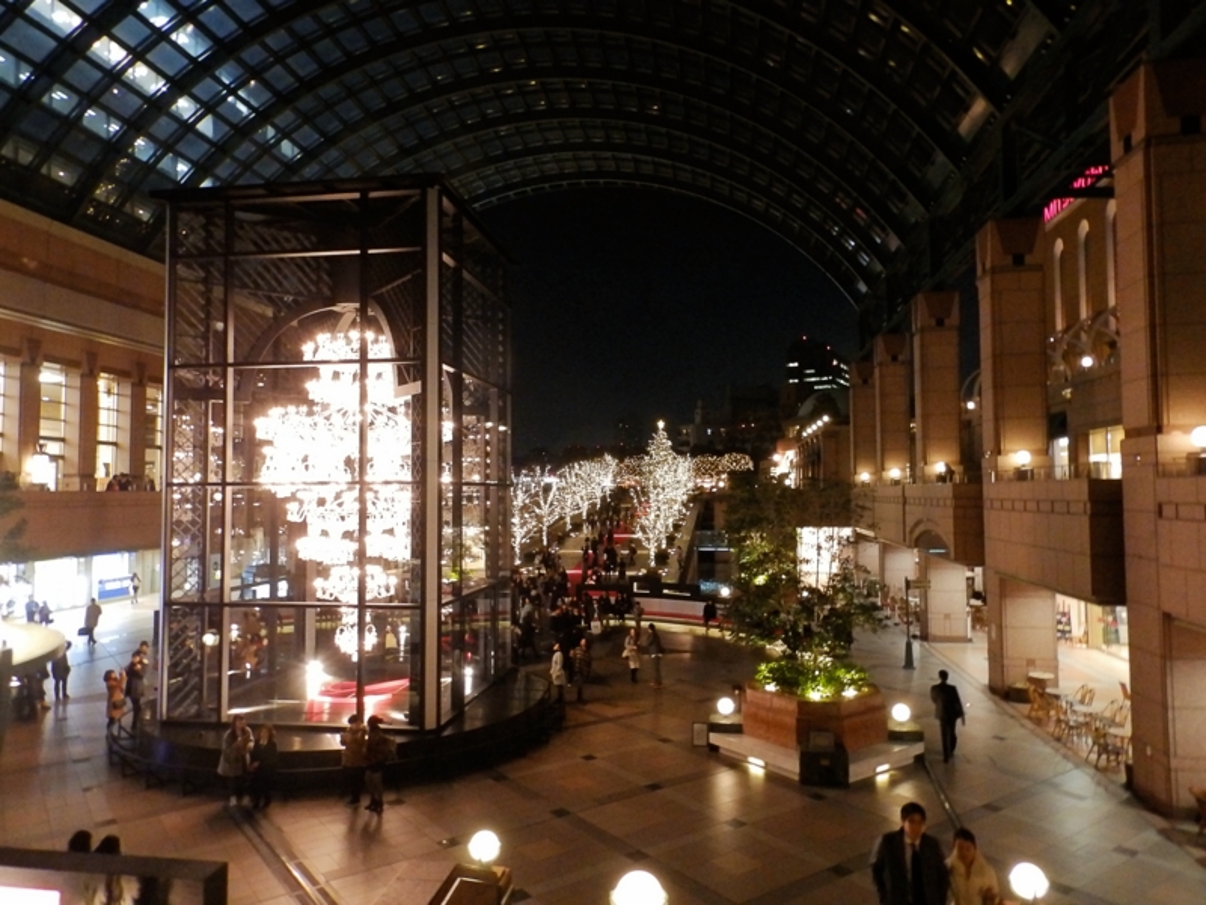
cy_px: 452
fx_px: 766
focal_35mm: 22
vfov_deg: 61.1
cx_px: 603
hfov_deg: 76.4
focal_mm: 4
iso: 800
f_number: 3.4
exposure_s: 1/13
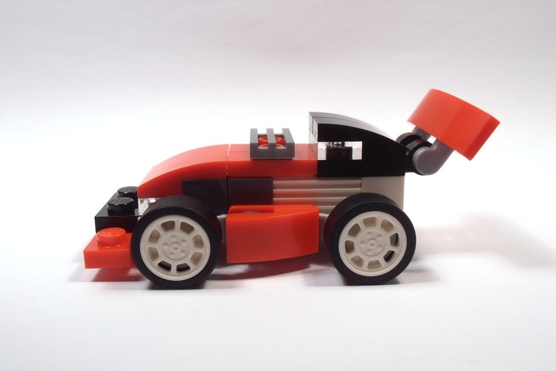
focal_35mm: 39
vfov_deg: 34.2
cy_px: 178
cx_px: 277
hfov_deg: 49.6
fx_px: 602
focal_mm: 6.61
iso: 80
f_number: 3.9
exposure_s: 1/50
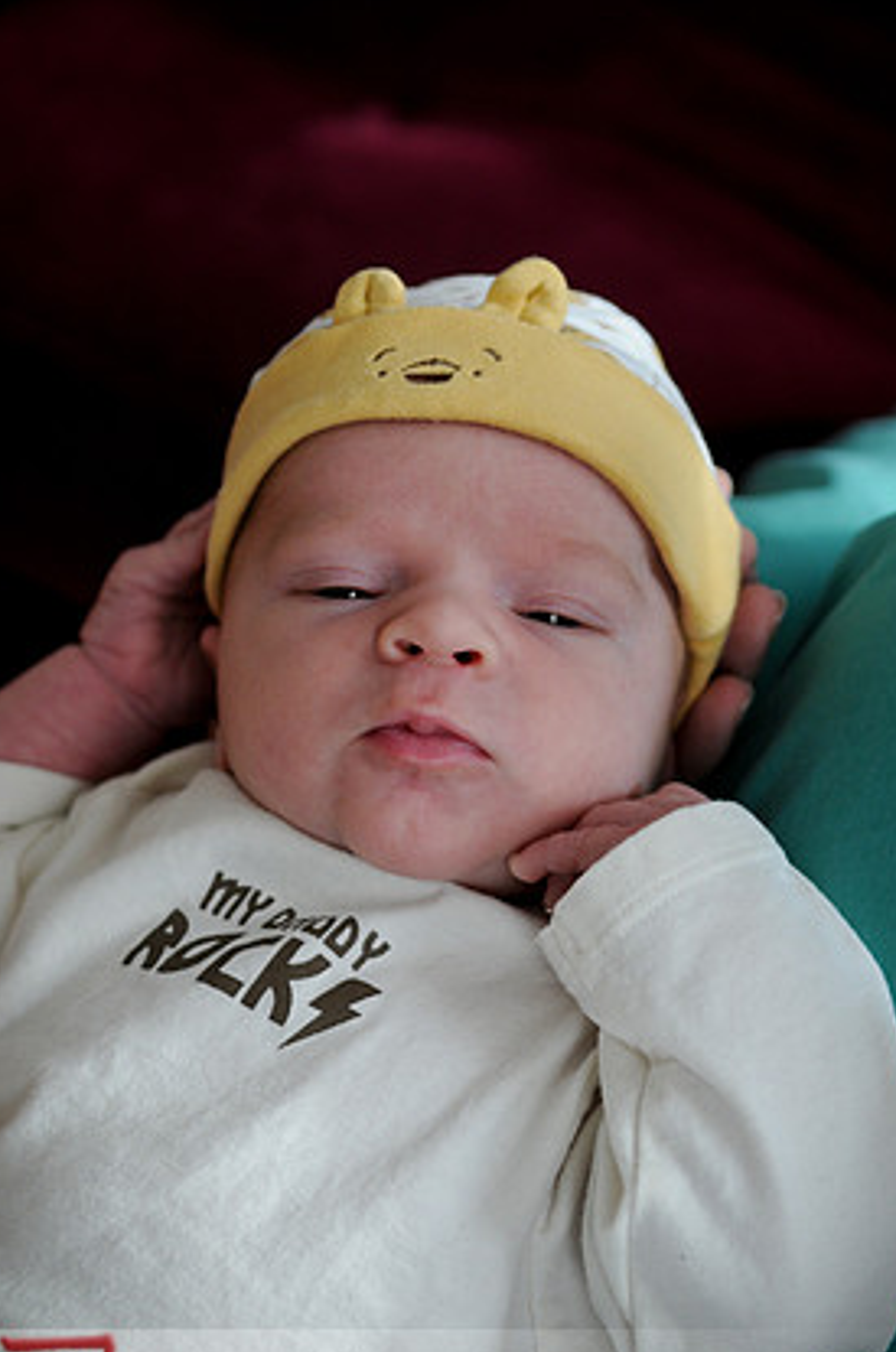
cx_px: 461
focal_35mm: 90
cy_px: 723
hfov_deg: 15.2
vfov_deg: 22.8
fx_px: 3357
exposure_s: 1/320
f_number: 4
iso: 400
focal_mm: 55
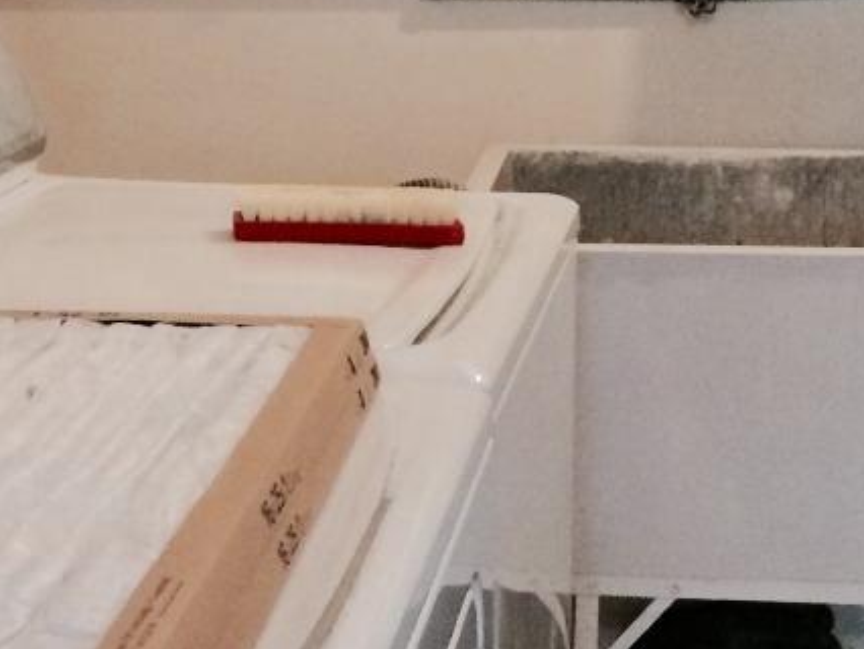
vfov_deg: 14.9
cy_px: 61
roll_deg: -1.3
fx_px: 2447
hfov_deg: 20.0
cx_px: 485
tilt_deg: -7.5
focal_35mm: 98
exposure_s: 1/24
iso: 320
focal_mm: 4.15
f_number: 2.2
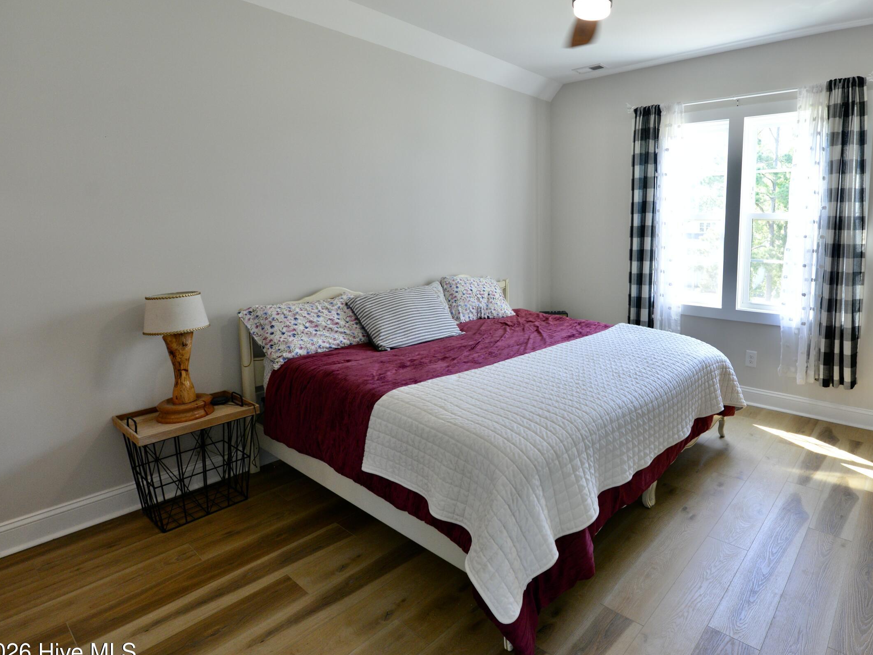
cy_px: 278
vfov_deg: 68.3
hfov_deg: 82.0
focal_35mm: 19
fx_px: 479
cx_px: 577
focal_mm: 14
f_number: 5
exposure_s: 1/100
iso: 800
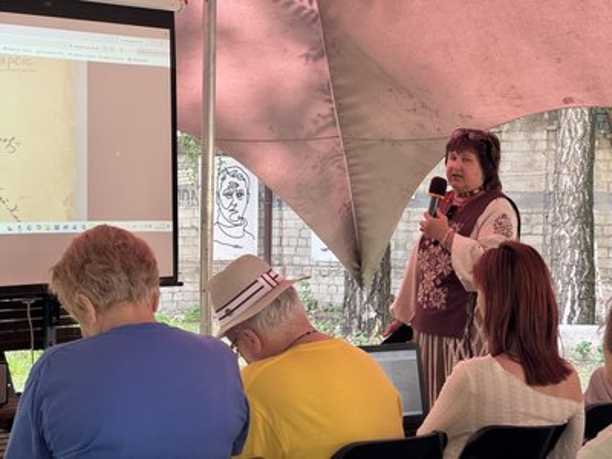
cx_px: 306
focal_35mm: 77
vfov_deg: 19.1
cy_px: 230
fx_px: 1361
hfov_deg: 25.3
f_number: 2.8
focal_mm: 9
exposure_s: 1/99
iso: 160
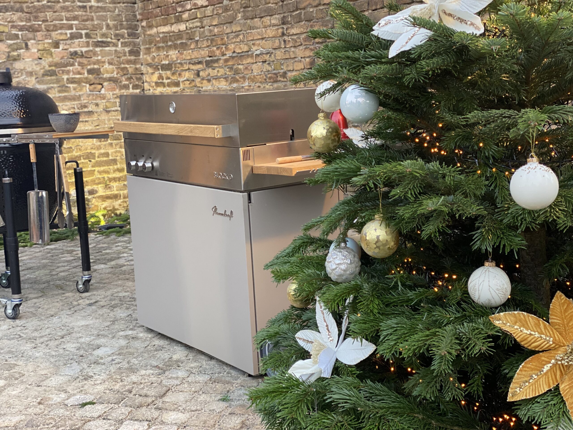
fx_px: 861
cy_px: 215
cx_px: 286
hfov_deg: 36.8
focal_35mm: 52
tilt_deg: -9.5
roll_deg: +3.7
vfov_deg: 28.0
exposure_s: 1/107
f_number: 2
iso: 125
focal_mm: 6
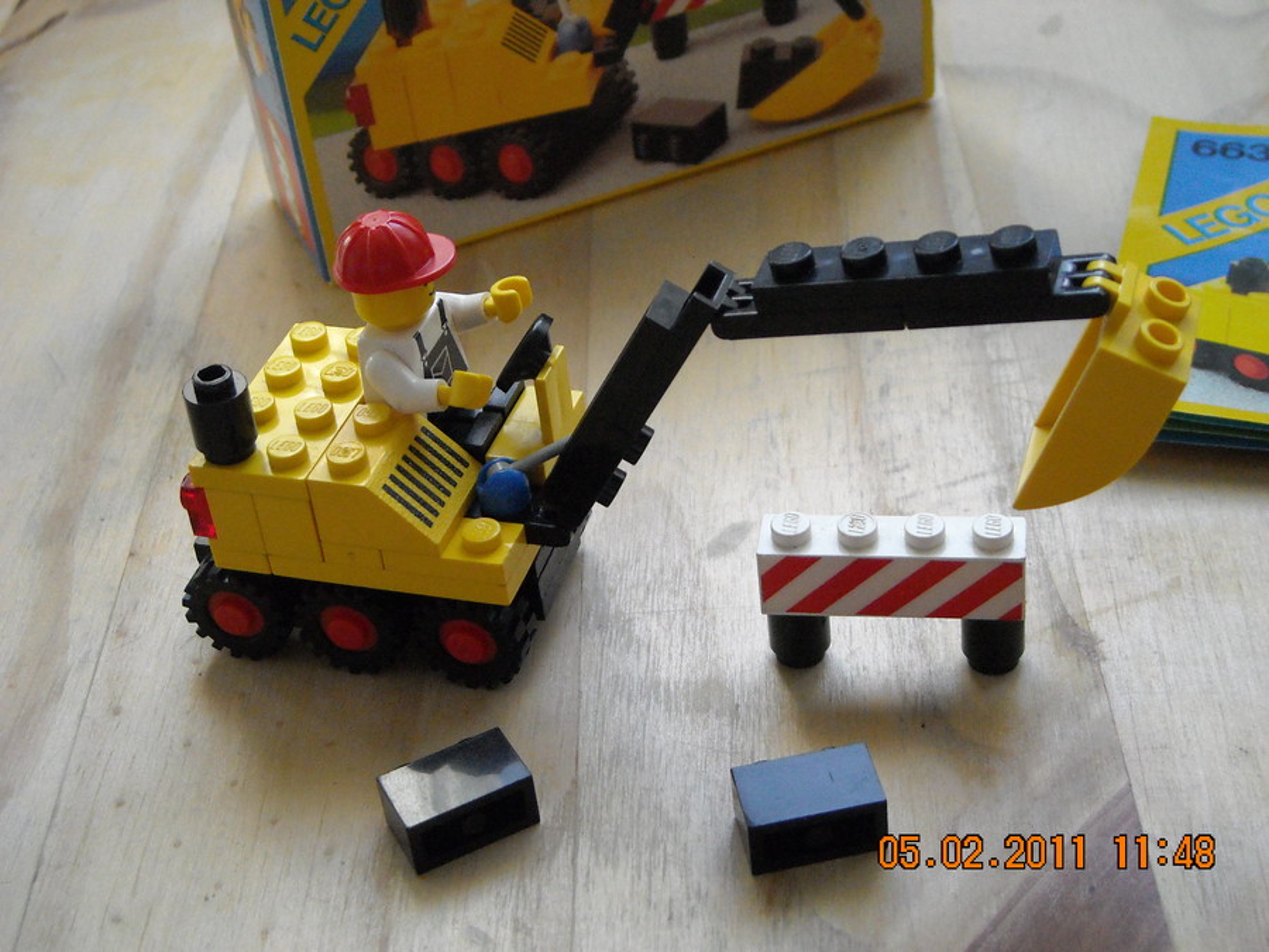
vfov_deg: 24.0
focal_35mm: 61
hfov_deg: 31.7
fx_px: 2236
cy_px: 476
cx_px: 634
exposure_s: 1/201
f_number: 3.5
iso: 496
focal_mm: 9.87
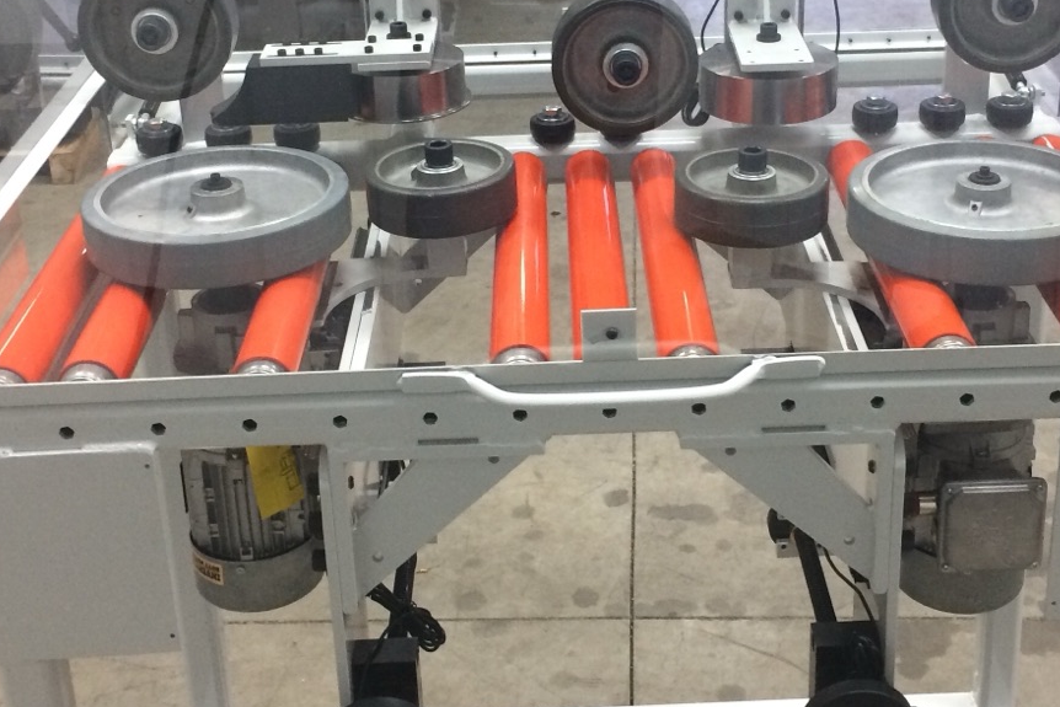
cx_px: 599
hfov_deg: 35.6
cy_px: 230
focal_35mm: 56
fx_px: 1649
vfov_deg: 24.1
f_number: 2.2
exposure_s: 1/30
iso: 125
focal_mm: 4.15
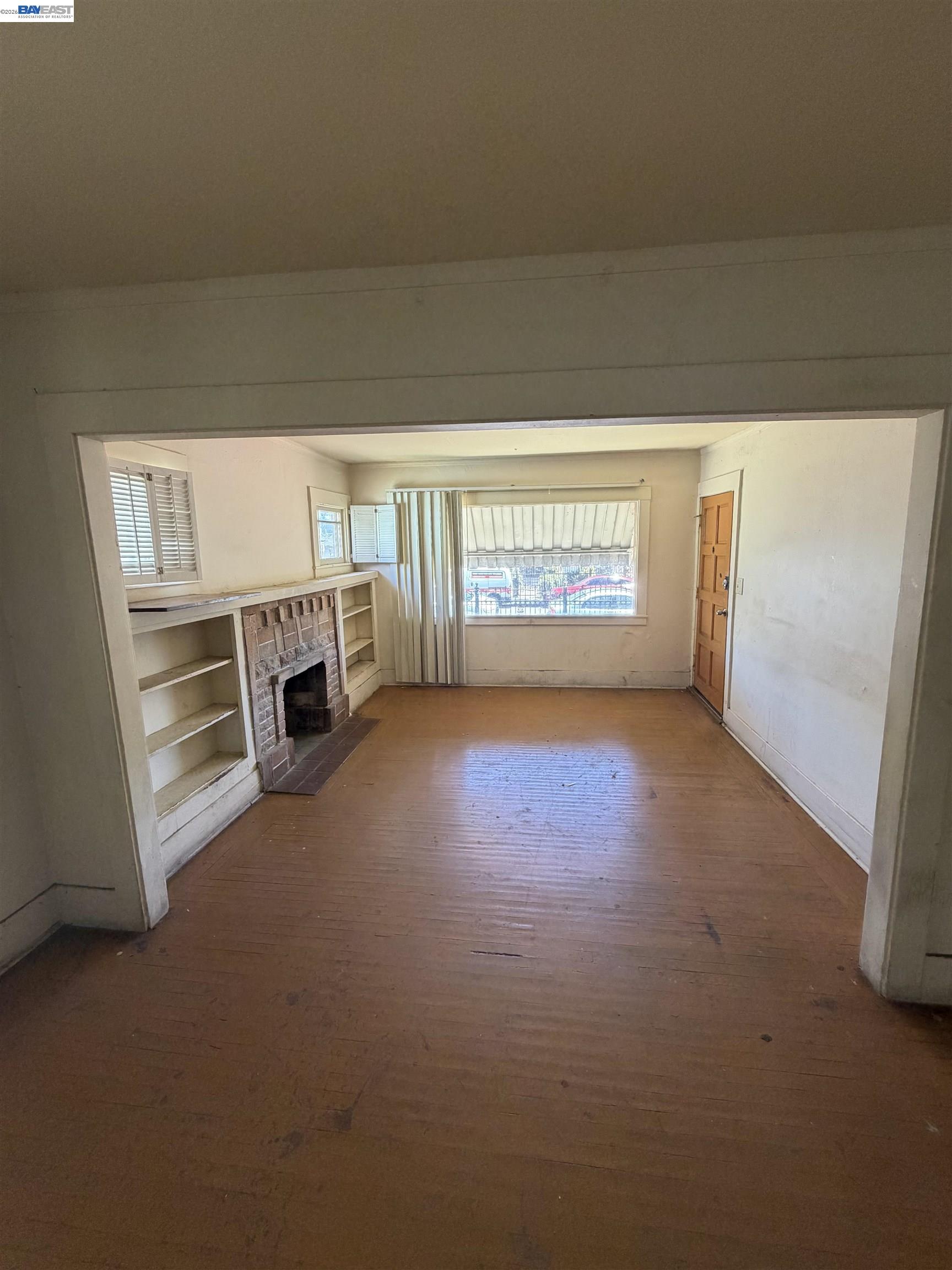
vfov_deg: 102.1
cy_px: 635
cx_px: 476
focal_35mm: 14
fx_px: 513
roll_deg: +2.1
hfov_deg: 85.7
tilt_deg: -9.8
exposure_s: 1/105
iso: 320
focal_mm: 2.22
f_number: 2.2
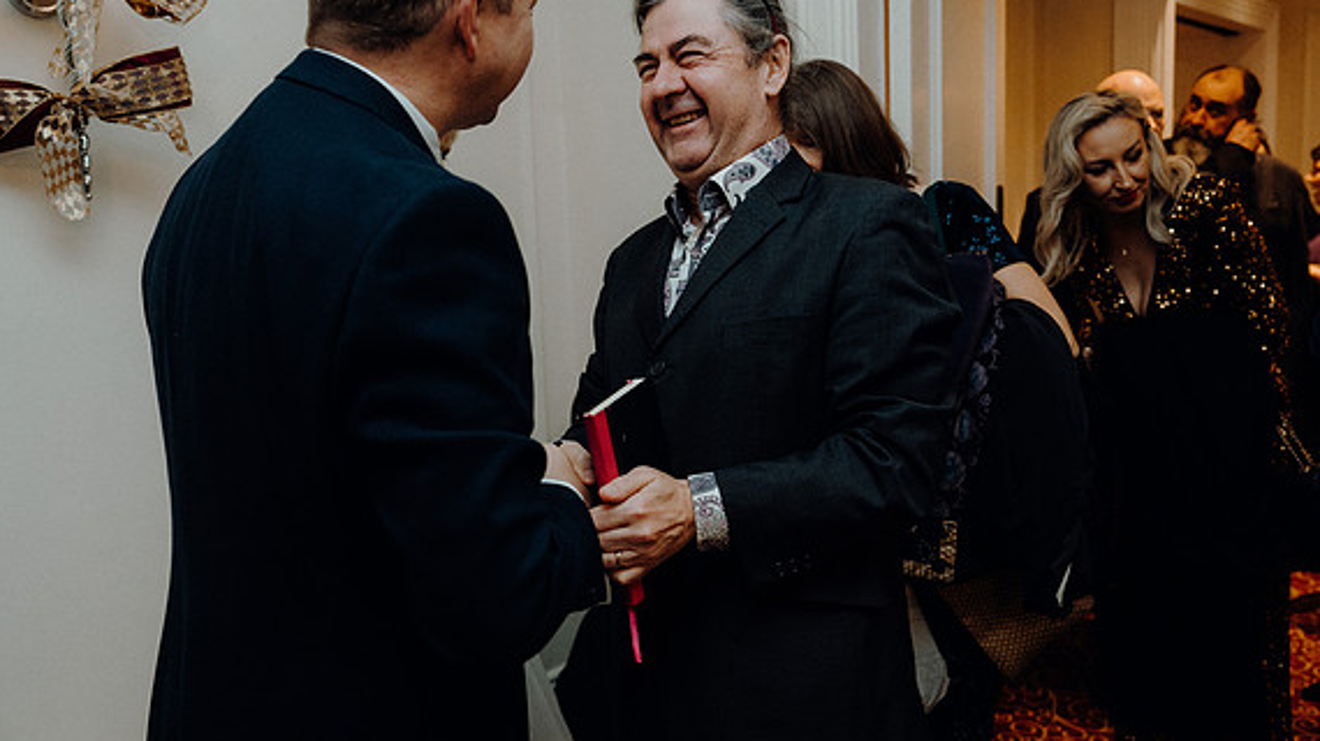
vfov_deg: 36.6
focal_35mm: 32
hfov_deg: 61.0
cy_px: 339
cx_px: 660
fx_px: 1120
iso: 2500
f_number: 3.5
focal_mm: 30
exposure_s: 1/200
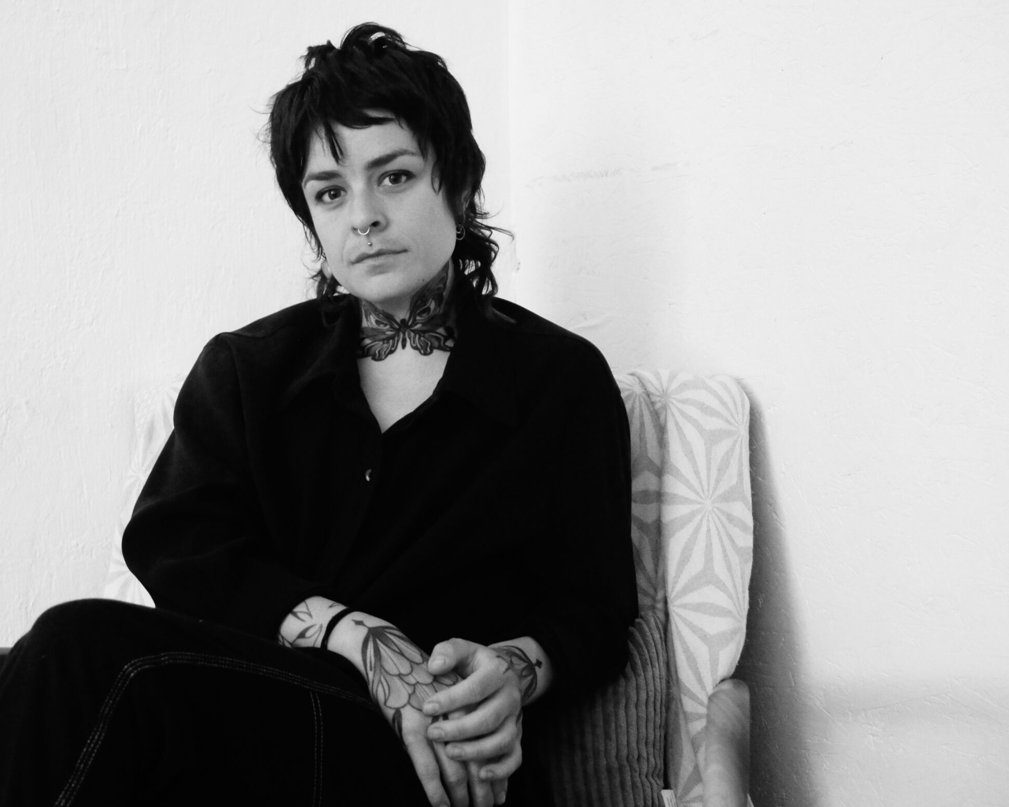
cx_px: 362
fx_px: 1930
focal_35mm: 65
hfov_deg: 29.2
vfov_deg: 23.6
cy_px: 385
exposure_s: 1/60
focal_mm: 35
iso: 1600
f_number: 5
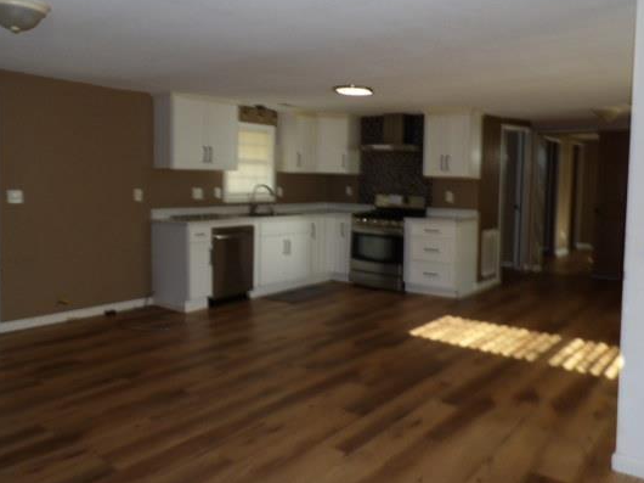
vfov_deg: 48.2
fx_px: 539
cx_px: 326
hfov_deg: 61.7
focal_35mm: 29
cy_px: 223
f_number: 3.2
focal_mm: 4.3
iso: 200
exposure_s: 1/32
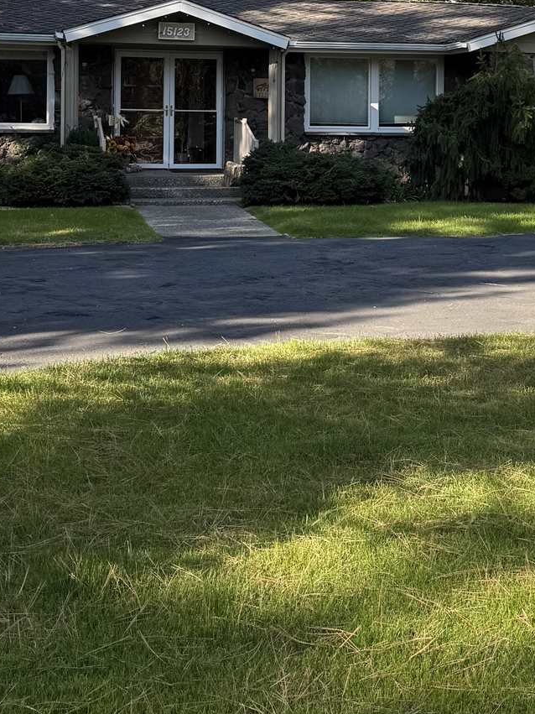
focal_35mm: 65
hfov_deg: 22.4
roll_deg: +0.2
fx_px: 1340
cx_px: 377
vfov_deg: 29.1
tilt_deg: +0.8
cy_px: 131
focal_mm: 6.76
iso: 80
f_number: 1.78
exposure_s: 1/1261
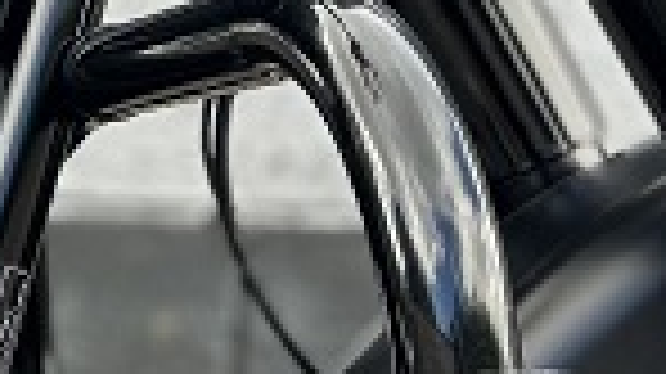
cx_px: -468
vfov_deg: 7.8
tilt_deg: -10.5
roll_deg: -1.0
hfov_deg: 12.8
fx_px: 2735
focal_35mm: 155
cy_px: 268
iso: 50
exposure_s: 1/296
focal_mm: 5.7
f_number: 1.5
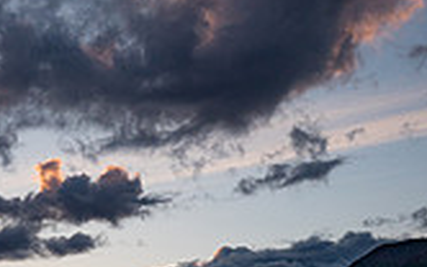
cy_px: 257
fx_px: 804
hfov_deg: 29.2
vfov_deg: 18.5
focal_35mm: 69
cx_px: 93
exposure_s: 1/1600
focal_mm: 12
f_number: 4.5
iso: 320
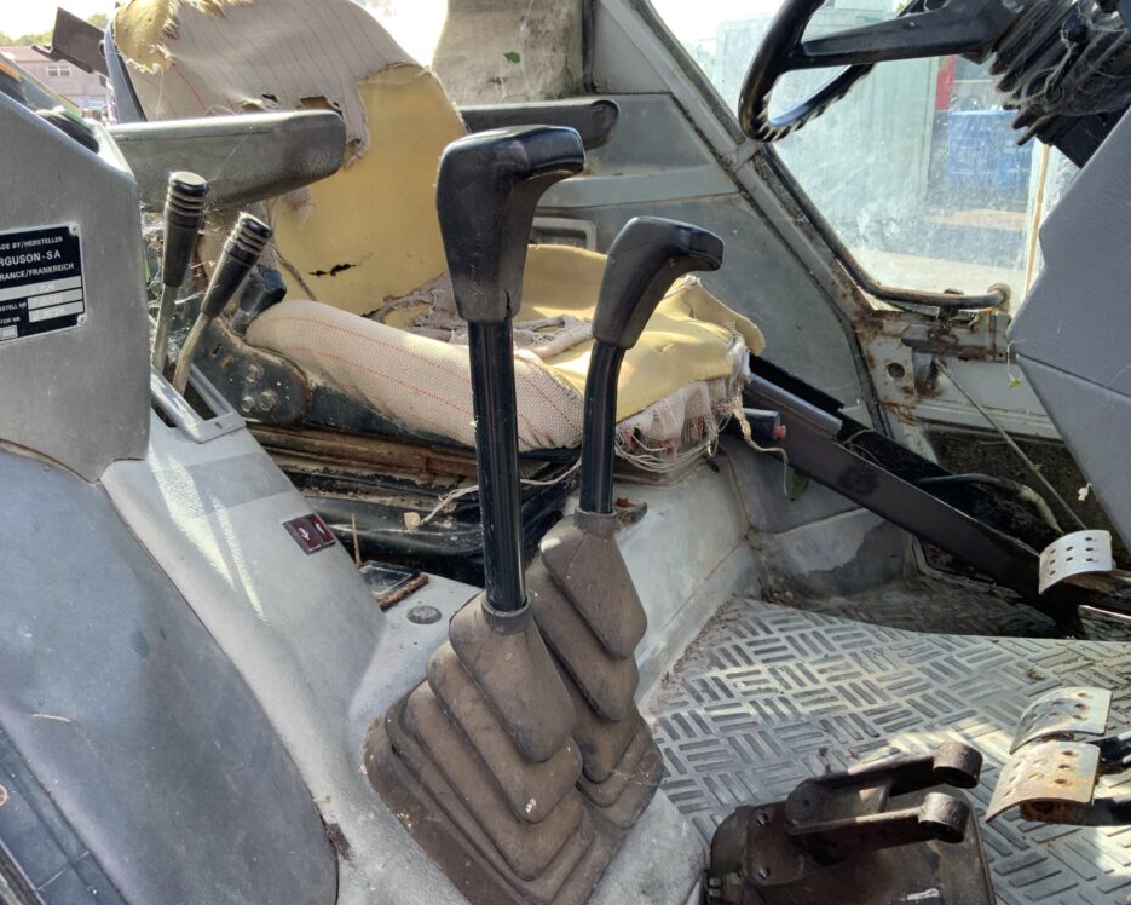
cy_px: 444
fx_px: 1038
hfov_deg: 57.1
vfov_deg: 47.1
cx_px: 533
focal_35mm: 31
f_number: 1.8
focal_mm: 3
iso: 20
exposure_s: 1/122
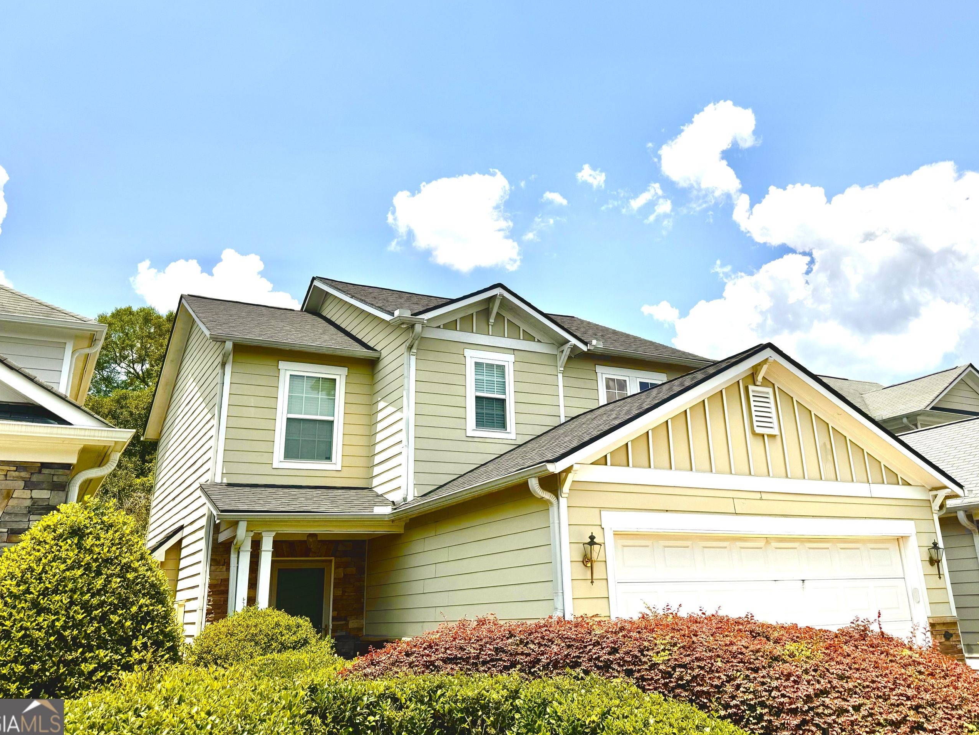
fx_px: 820
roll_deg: +1.6
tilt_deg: +18.8
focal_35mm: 29
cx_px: 523
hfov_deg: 61.6
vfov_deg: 48.0
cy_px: 299
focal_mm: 6.76
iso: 80
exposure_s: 1/7937
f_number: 1.78
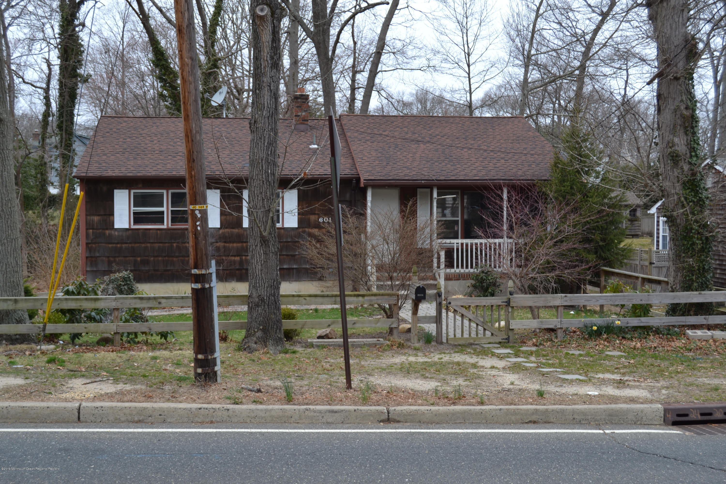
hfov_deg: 46.4
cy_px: 242
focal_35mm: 42
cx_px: 363
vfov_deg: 31.9
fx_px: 847
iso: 100
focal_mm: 28
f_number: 5.6
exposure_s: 1/125
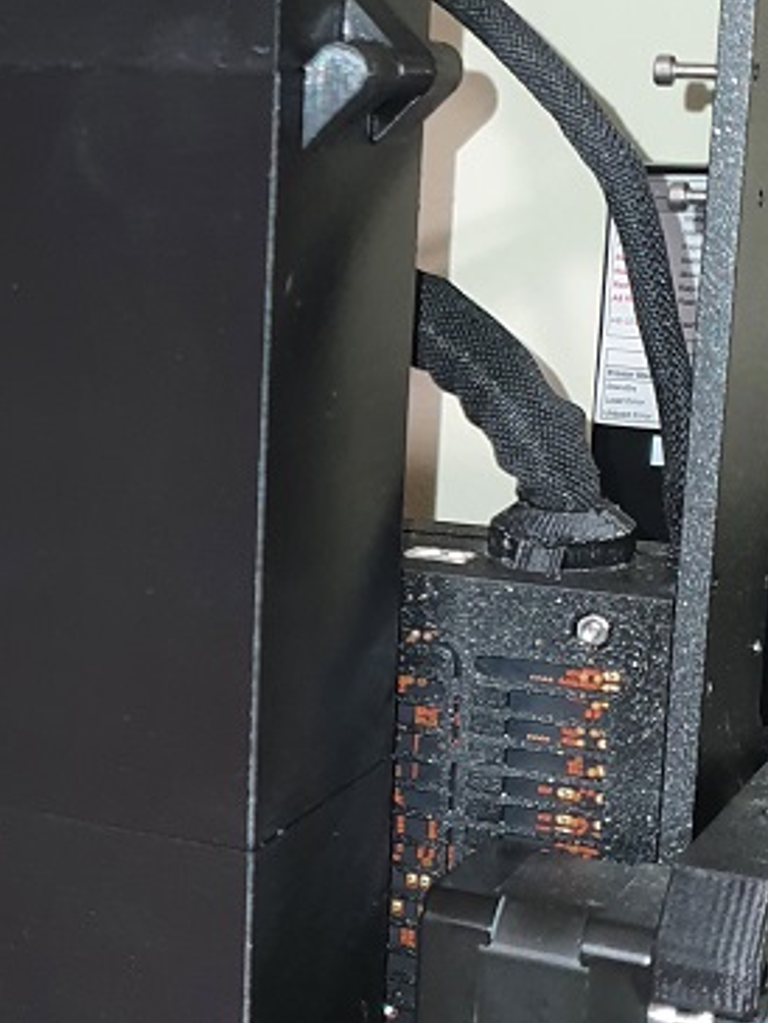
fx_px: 2276
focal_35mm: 77
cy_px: 538
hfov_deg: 18.8
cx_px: 48
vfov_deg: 25.3
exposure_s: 1/50
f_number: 1.5
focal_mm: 4.3
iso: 125
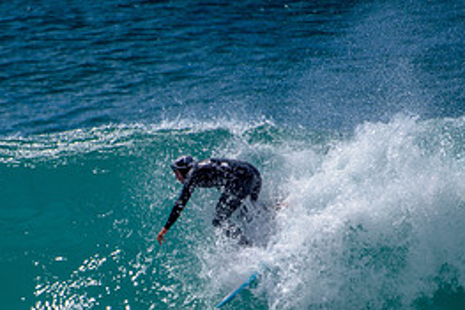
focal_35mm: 1353
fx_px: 17465
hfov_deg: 1.5
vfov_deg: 1.0
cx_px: 140
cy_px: 258
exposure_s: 1/2000
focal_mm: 500
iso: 64
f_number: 5.6
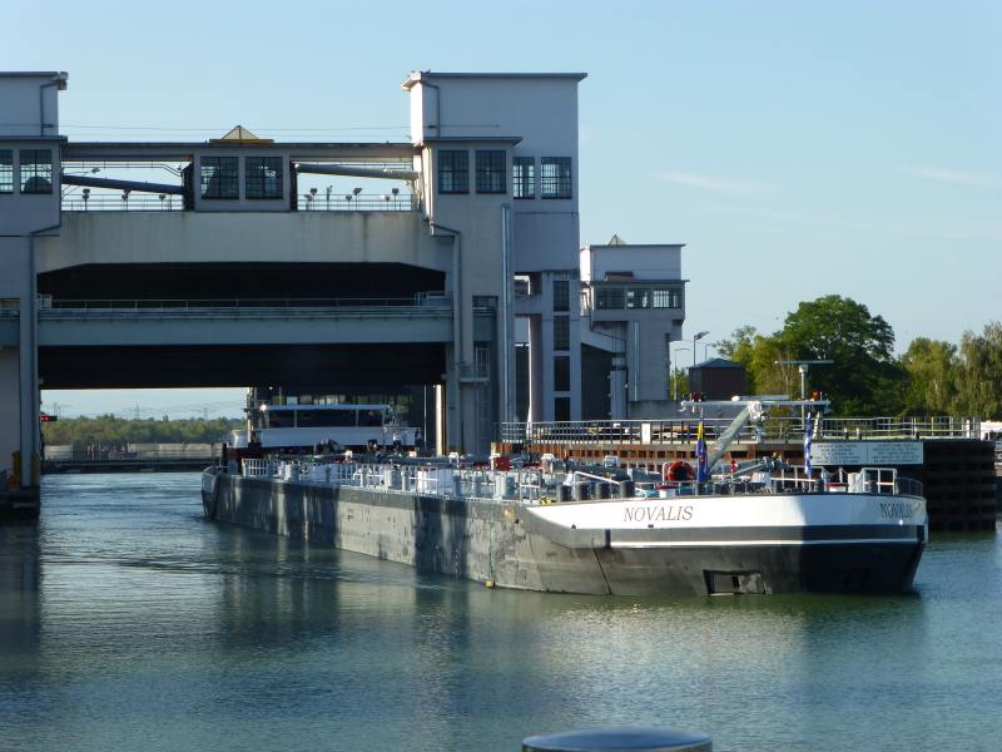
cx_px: 501
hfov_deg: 17.1
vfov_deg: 12.9
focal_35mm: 115
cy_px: 376
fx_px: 3329
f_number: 5.3
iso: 100
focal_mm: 20.6
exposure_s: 1/320
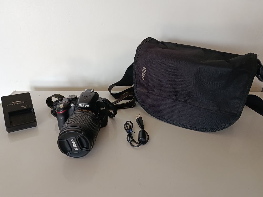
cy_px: 98
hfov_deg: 67.3
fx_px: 198
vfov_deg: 53.1
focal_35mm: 26
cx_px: 132
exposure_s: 1/50
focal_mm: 5.24
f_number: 1.7
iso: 1153
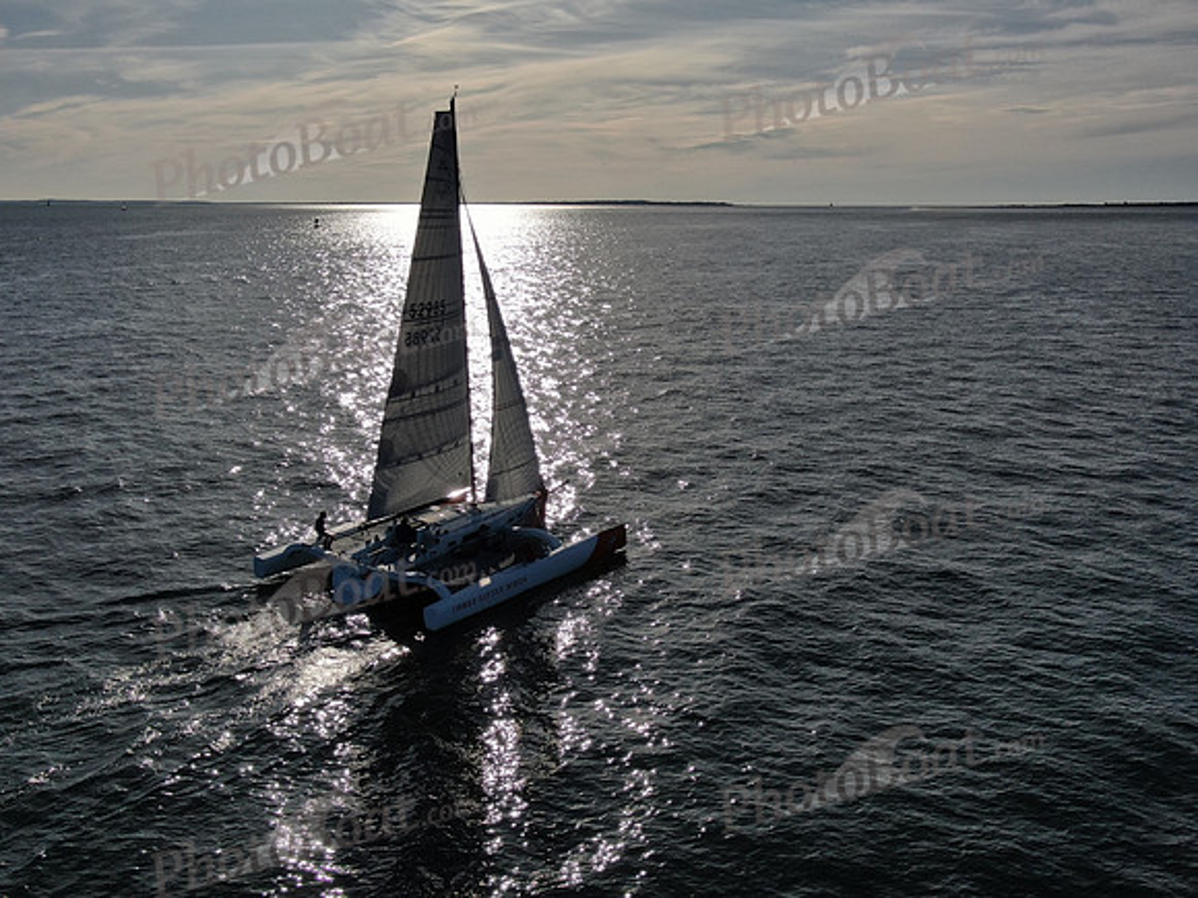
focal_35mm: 36
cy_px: 449
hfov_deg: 51.4
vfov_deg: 39.7
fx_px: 1246
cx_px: 599
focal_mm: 6.08
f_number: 3.3
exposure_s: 1/8000
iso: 100
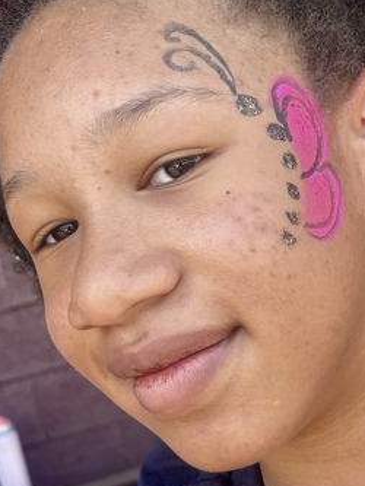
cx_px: 324
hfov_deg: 18.2
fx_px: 1124
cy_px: 298
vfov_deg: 24.4
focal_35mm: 80
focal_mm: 5.96
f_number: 1.6
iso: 50
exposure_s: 1/444
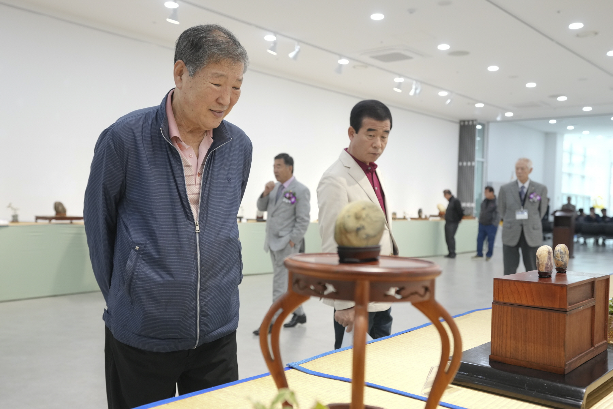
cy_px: 204
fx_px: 596
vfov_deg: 37.9
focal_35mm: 35
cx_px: 306
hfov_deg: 54.4
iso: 1600
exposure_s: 1/160
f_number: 4
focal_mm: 35
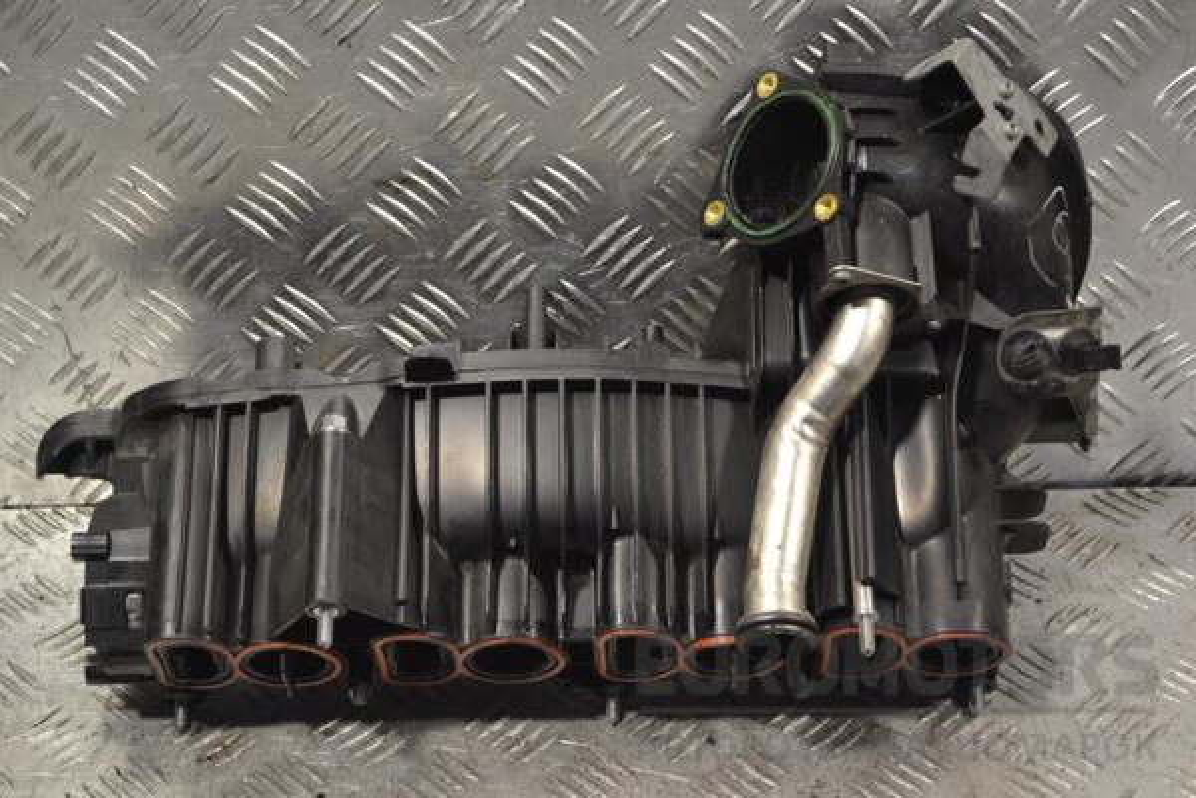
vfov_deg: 18.9
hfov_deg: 28.1
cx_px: 598
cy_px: 399
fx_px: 2392
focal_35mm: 72
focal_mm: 48
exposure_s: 1/60
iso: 500
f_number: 5.3
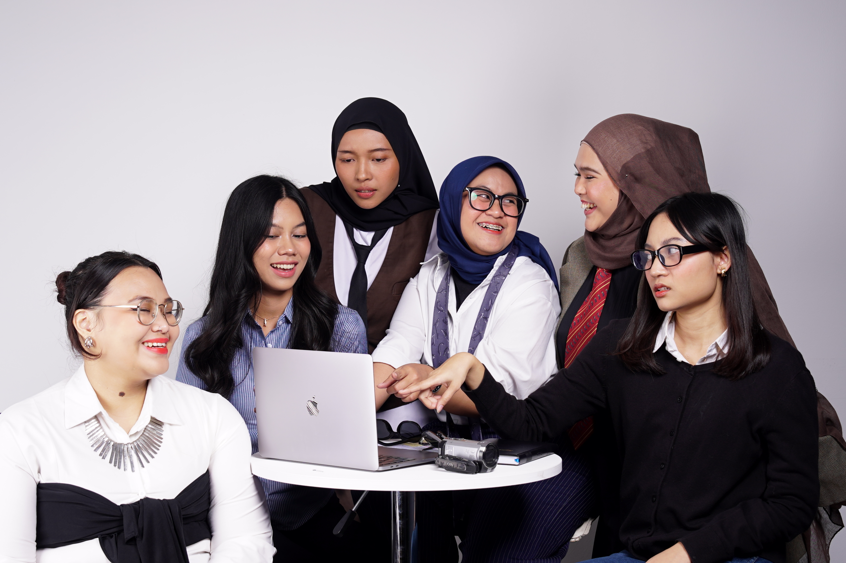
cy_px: 282
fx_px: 1690
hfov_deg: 28.1
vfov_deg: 18.9
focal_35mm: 72
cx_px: 423
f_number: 5
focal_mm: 48
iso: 100
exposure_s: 1/125
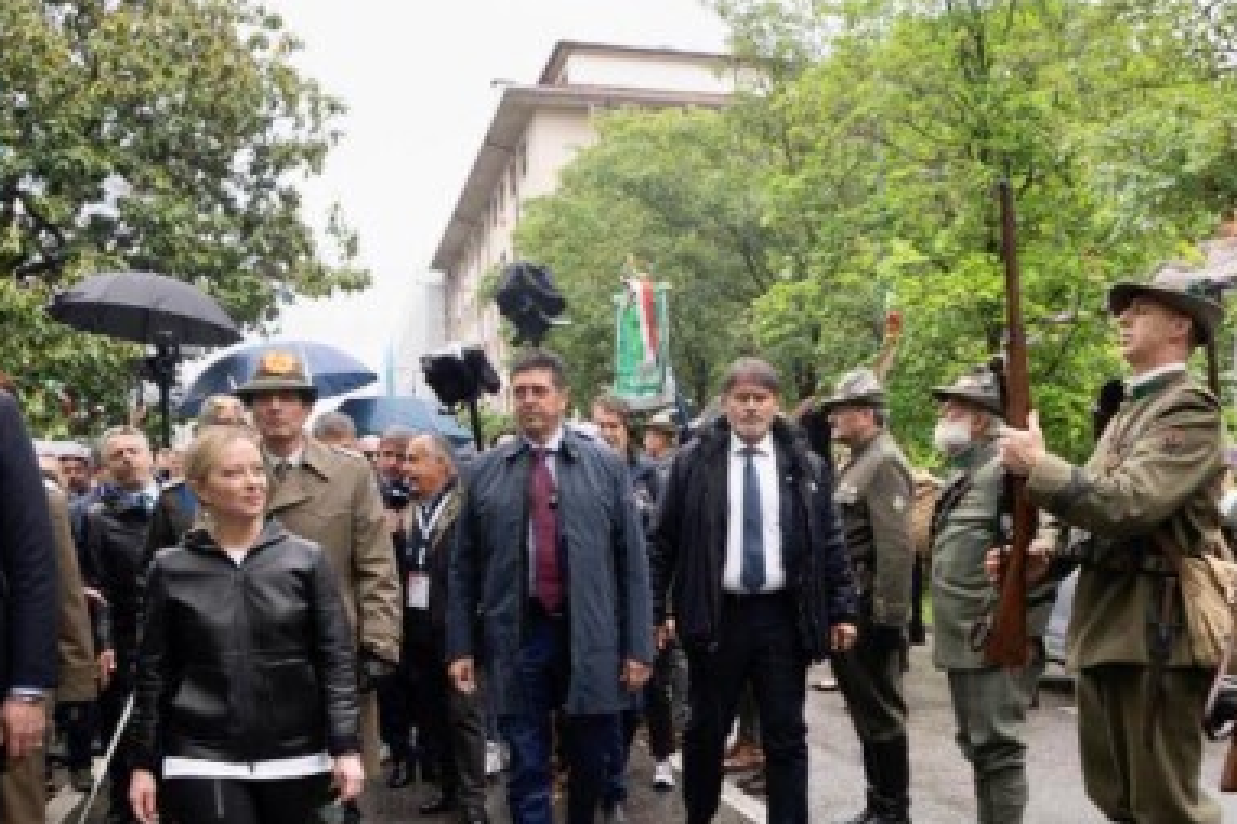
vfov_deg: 30.5
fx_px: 1477
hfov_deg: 44.4
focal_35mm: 43
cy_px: 641
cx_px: 873
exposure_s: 1/200
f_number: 4
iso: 320
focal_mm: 16
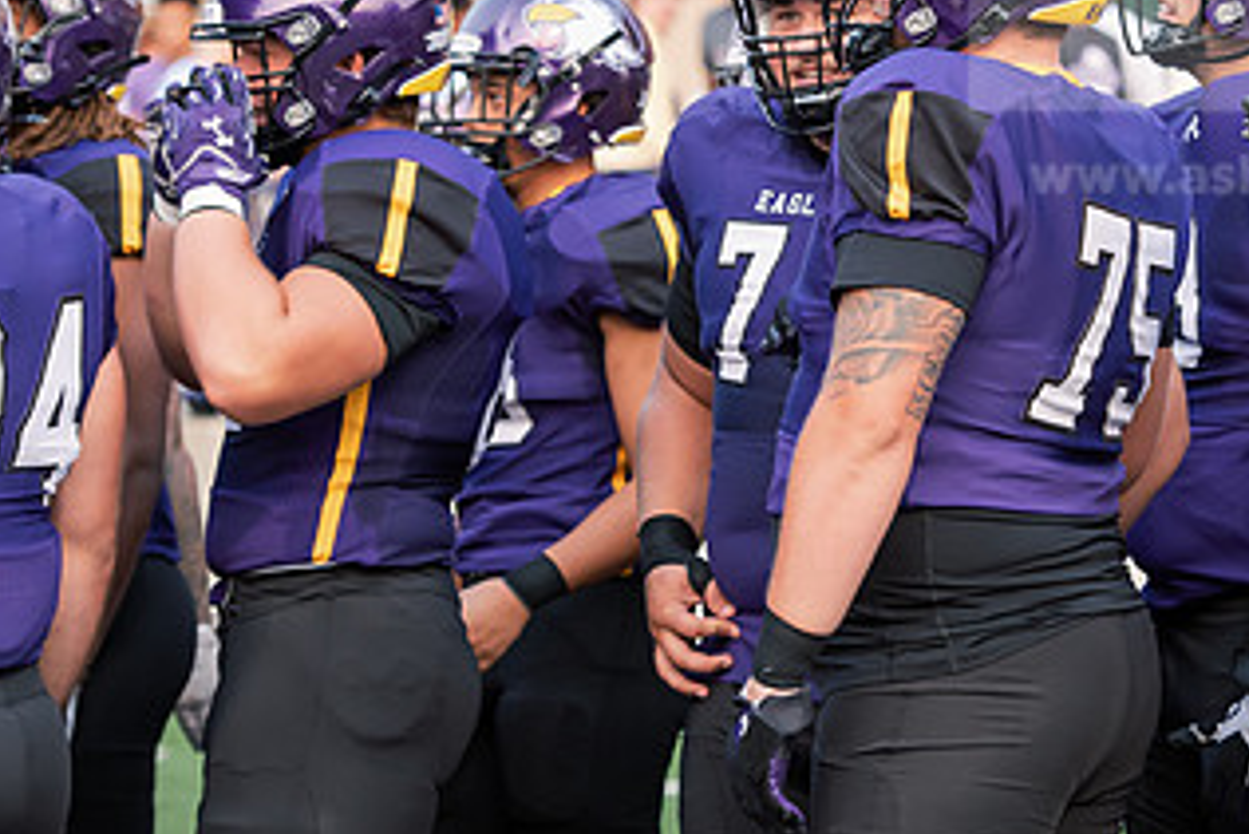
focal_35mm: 187
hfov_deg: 11.0
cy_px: 259
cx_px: 850
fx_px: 6491
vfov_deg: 7.3
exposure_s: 1/400
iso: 800
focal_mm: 102
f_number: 4
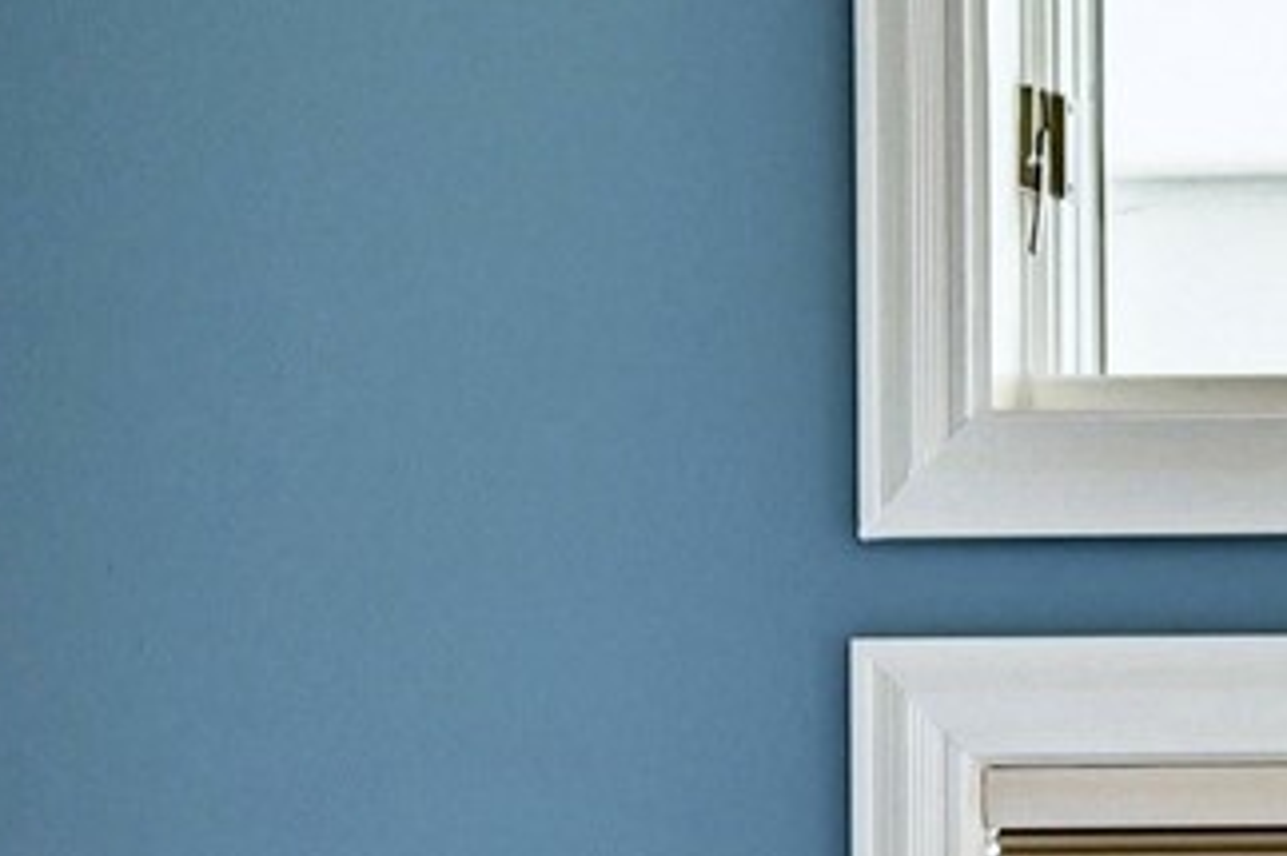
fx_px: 7217
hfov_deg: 8.8
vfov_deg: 6.6
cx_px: 3482
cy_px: 1788
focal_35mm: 202
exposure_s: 1/40
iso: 400
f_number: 8
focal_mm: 30
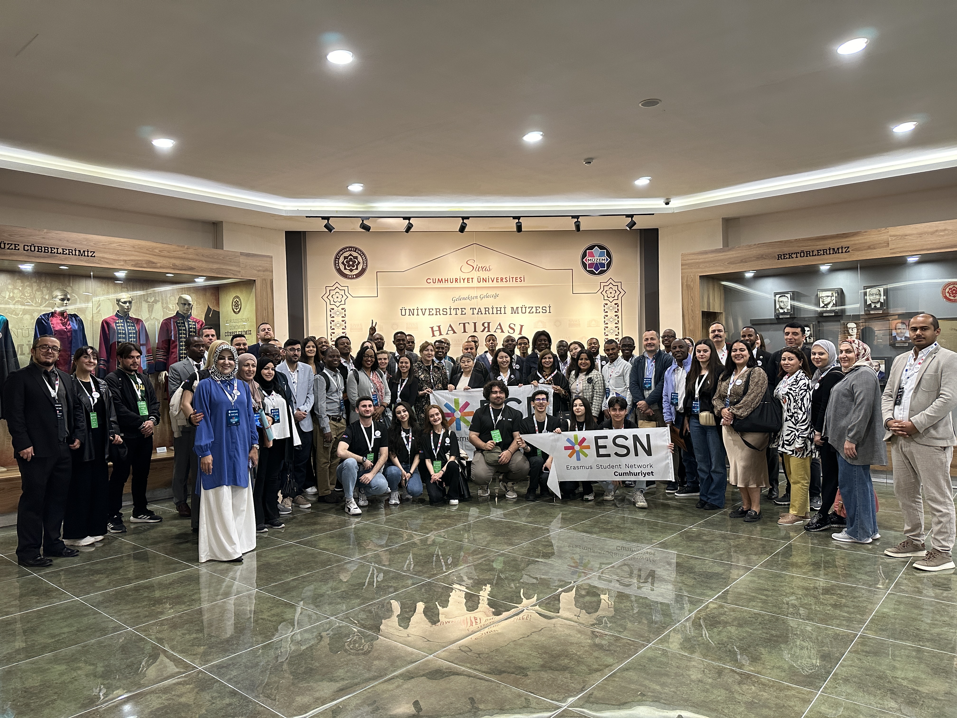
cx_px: 478
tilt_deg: +0.7
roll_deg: +1.9
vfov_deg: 56.8
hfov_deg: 71.6
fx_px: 664
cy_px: 359
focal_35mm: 24
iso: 250
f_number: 1.78
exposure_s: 1/50
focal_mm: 6.86
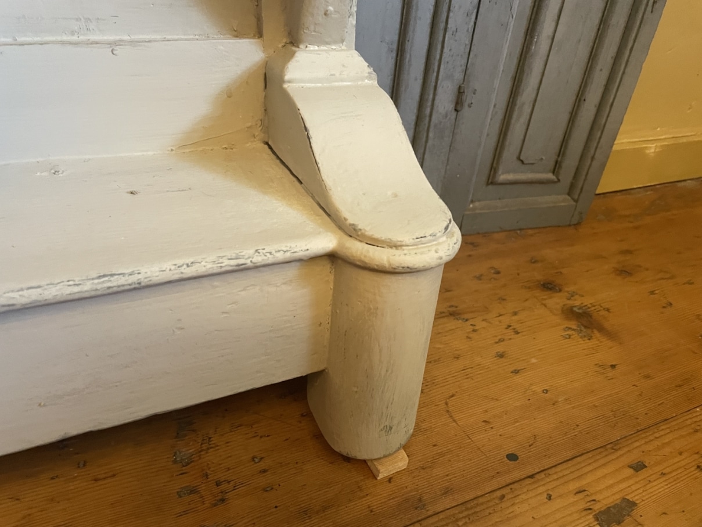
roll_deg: -4.2
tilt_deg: -34.7
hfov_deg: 67.3
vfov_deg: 53.1
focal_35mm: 26
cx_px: 351
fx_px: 527
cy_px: 264
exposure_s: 1/33
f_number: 1.6
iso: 640
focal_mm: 4.2
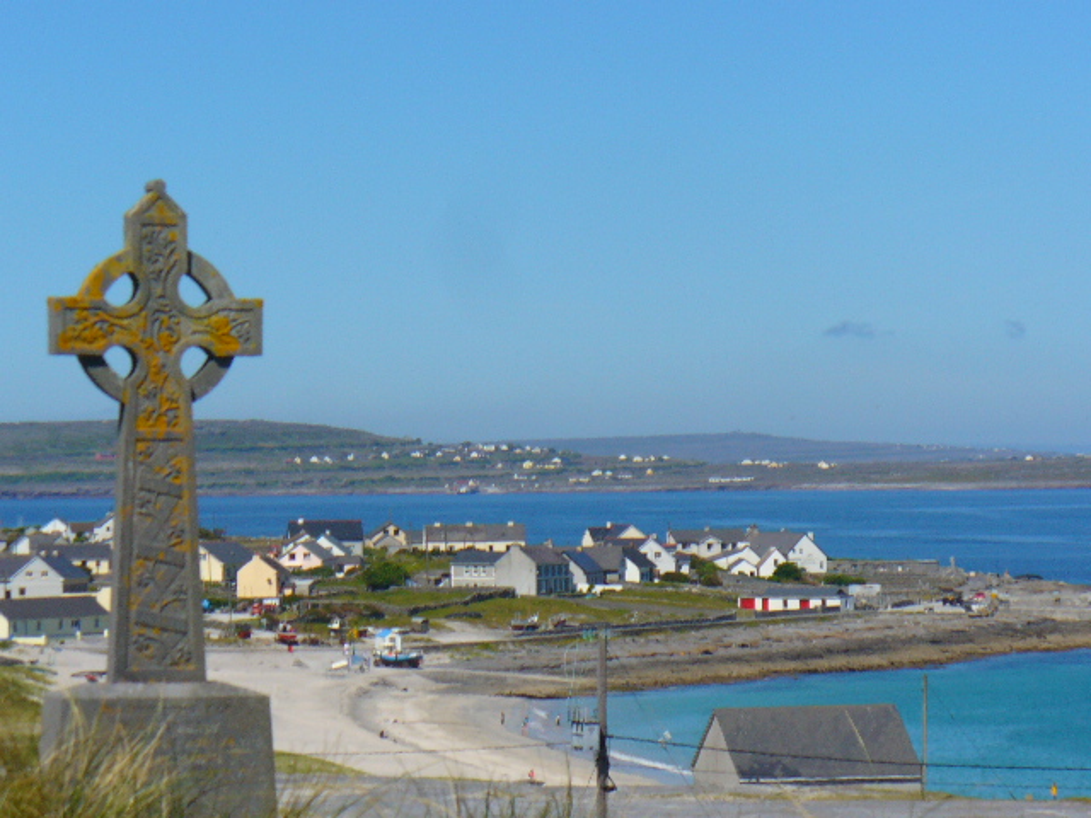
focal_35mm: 147
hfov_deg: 13.4
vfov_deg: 10.1
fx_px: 4633
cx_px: 546
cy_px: 409
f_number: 7.8
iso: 80
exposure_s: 1/320
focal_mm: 24.3
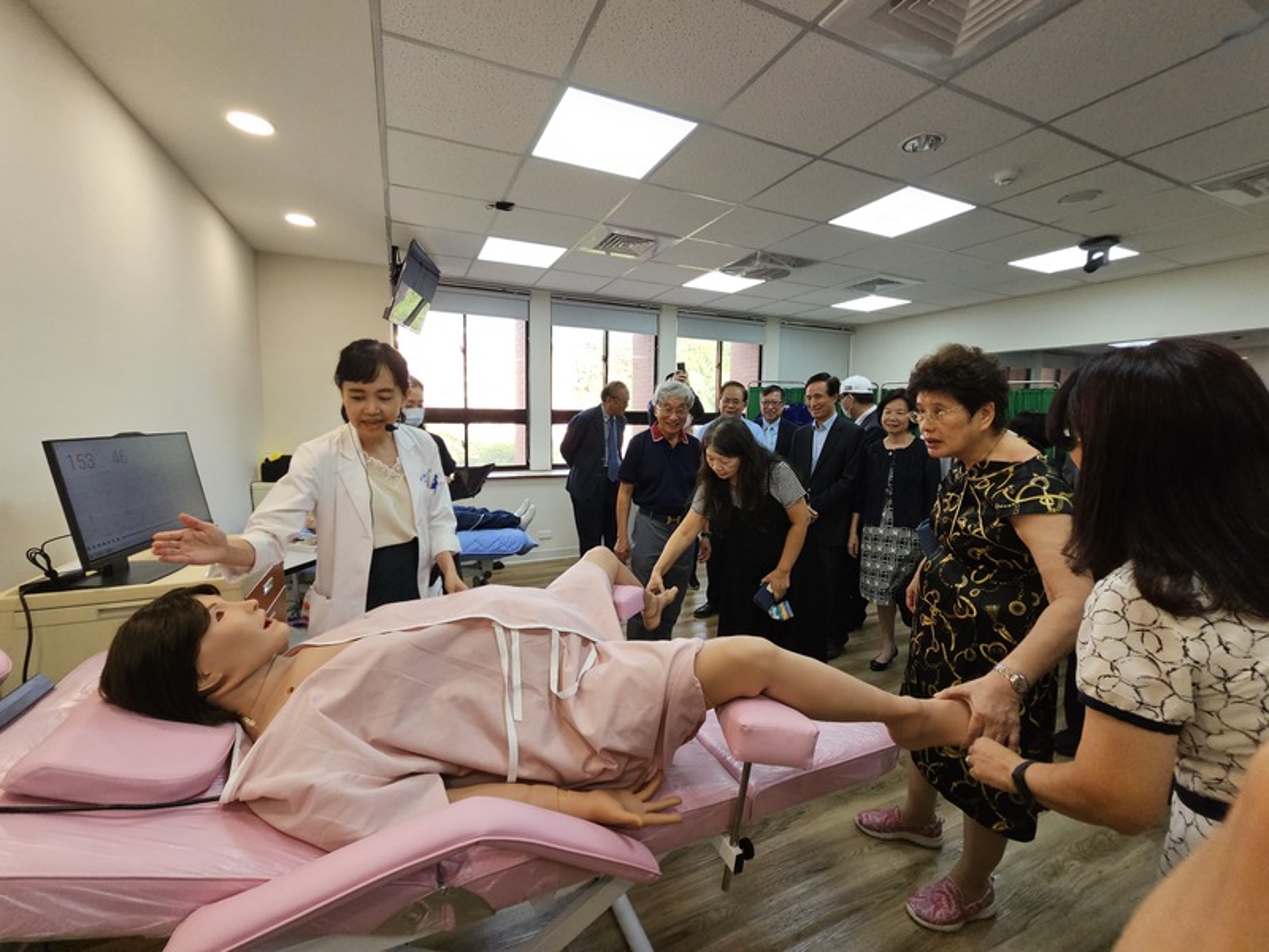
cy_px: 476
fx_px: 477
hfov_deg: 106.2
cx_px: 634
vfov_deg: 89.9
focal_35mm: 13
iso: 250
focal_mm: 2.2
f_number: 2.2
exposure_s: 1/359
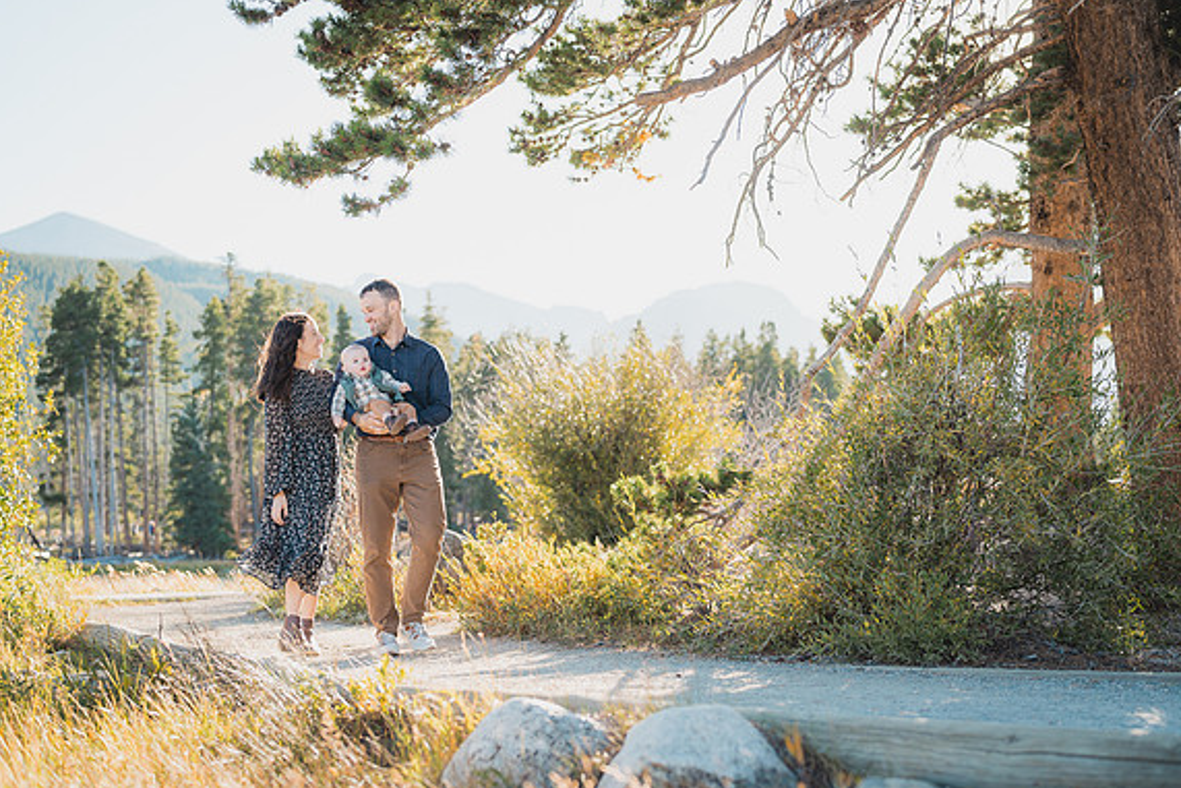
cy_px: 392
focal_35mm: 52
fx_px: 1706
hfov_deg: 38.2
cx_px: 589
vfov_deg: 26.0
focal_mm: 50
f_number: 2.2
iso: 200
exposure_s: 1/1000
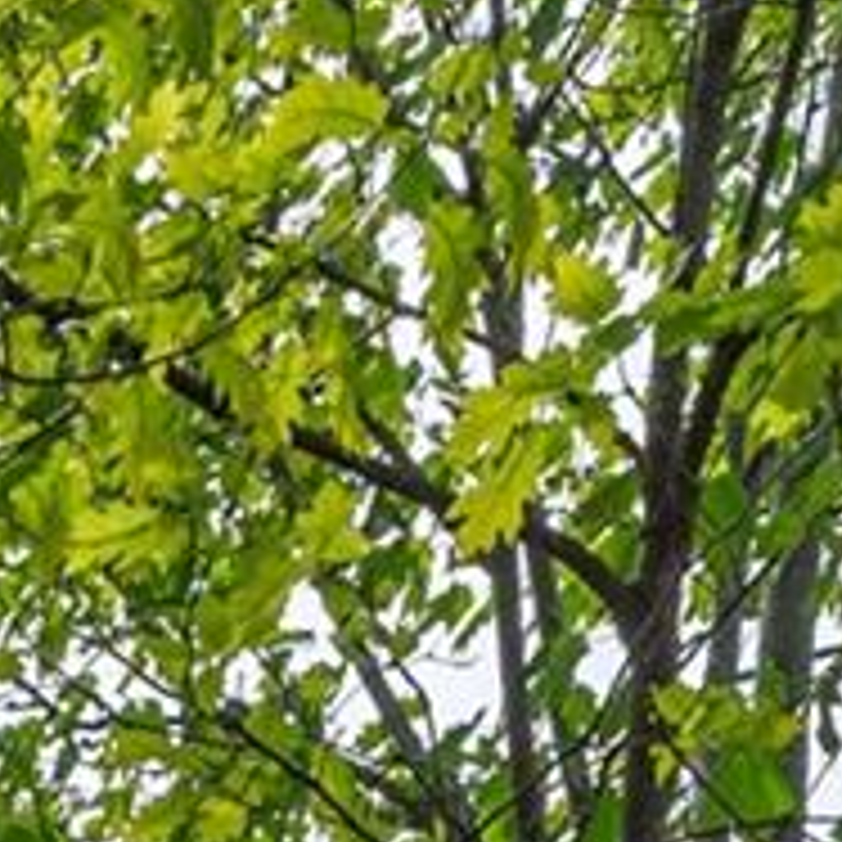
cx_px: -1238
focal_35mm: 130
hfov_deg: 11.1
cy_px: 2868
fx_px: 3578
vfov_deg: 9.2
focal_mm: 14
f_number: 8
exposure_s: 1/1250
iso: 320
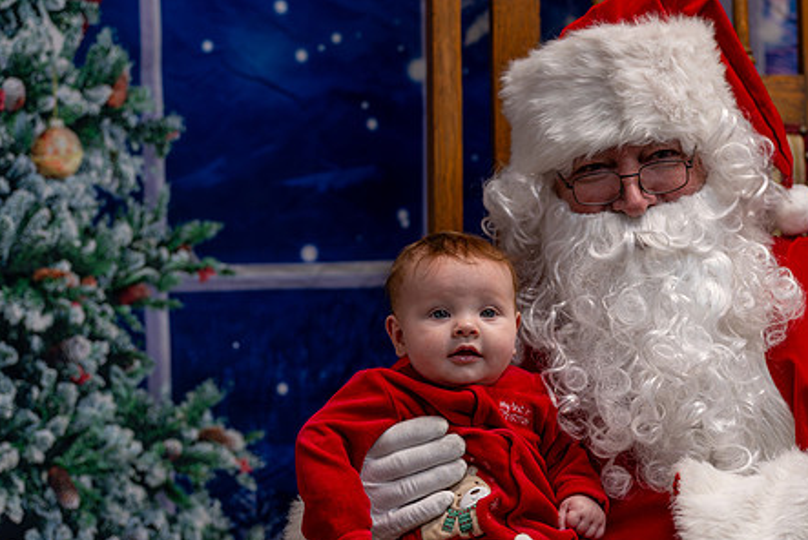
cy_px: 278
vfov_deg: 13.6
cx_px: 487
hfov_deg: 20.2
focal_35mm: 101
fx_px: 2268
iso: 640
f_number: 2.5
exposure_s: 1/400
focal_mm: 75
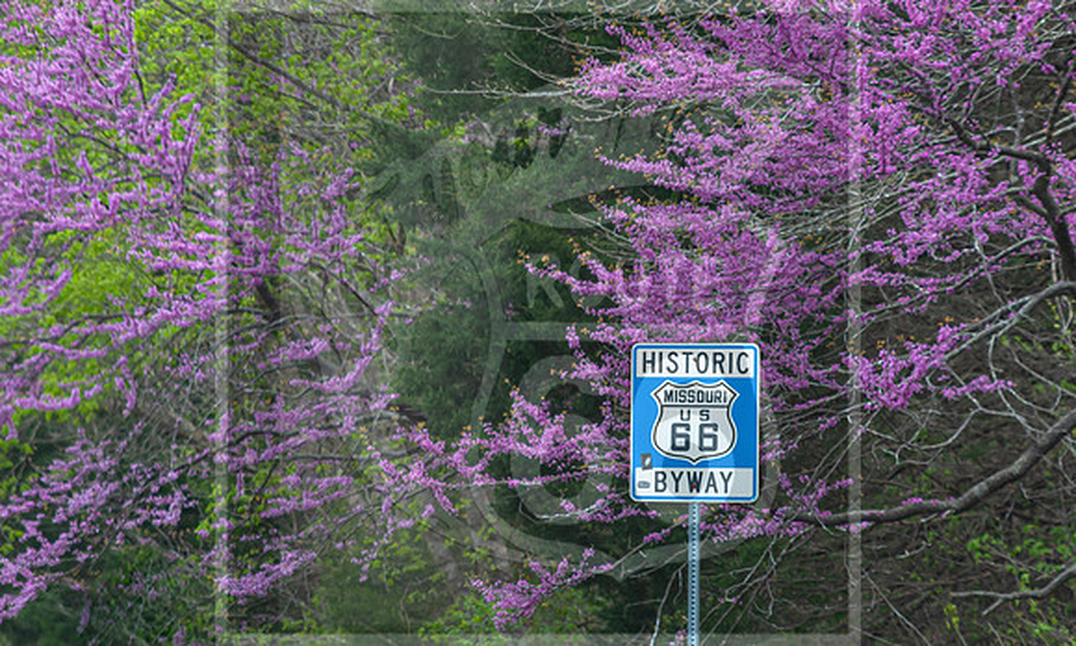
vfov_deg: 2.1
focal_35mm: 621
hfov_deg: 3.4
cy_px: 218
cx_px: 689
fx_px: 18015
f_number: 8
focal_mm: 300
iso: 160
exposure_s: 1/250
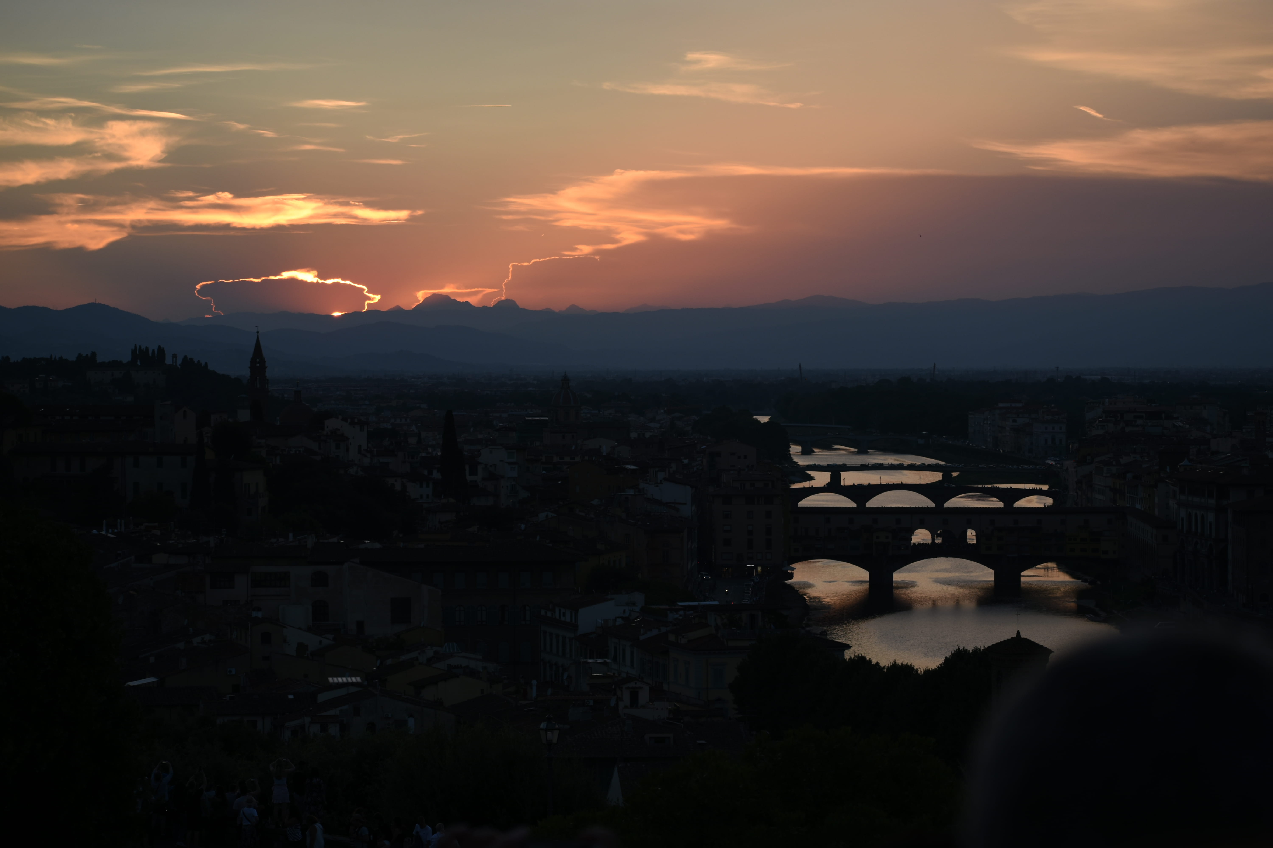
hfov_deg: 19.5
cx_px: 636
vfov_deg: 13.0
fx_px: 3713
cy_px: 424
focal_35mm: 105
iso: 100
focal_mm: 70
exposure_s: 1/320
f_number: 4.5
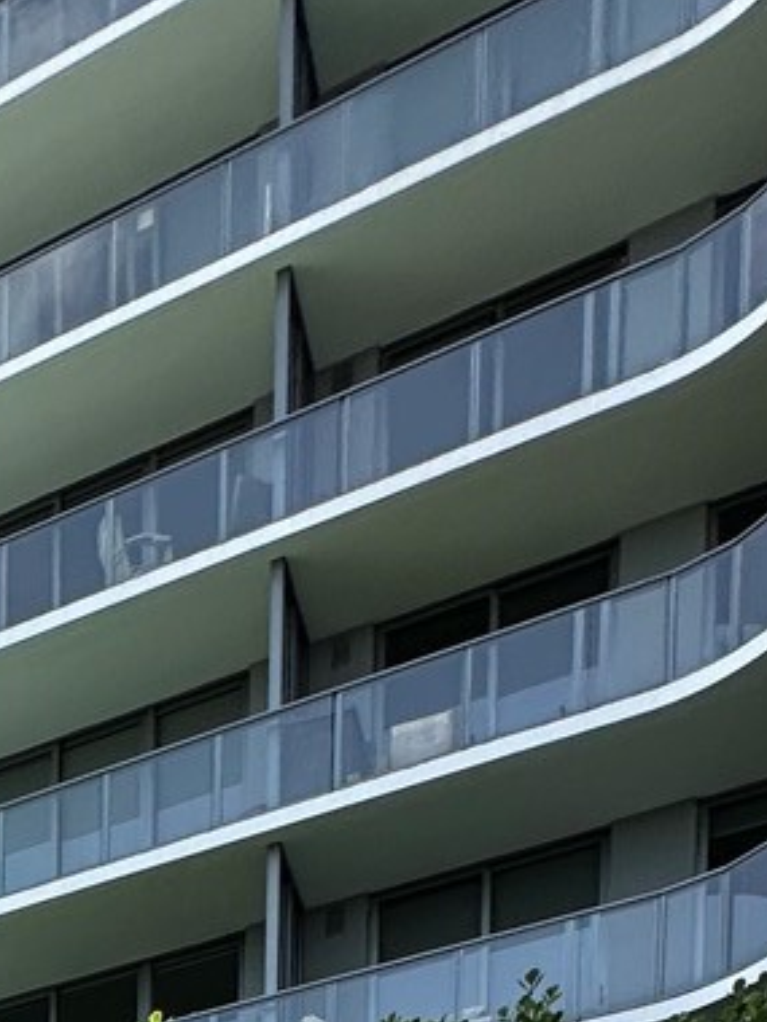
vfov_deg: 19.5
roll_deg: +0.1
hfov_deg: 20.9
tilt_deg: -3.7
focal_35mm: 59
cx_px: -401
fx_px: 1743
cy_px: 2014
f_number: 2.2
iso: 40
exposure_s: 1/842
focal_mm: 2.22
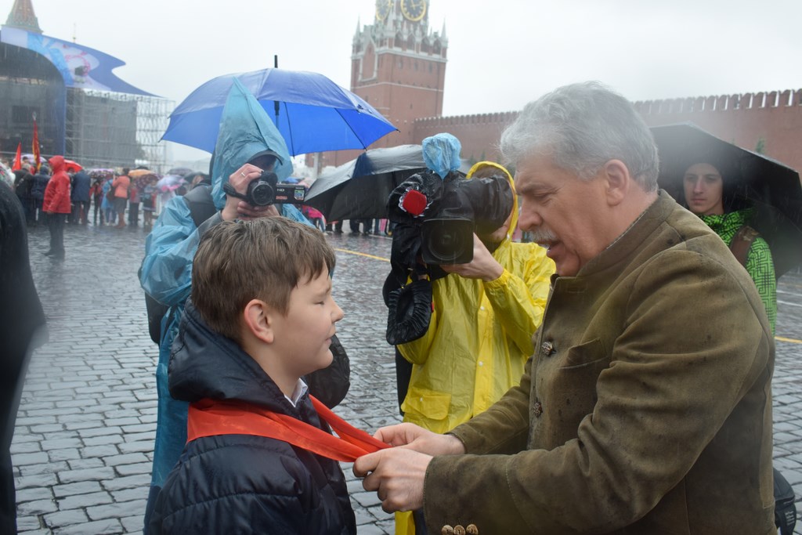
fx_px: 802
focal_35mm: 36
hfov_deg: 53.1
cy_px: 268
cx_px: 401
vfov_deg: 36.9
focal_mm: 24
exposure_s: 1/200
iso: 400
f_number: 7.1
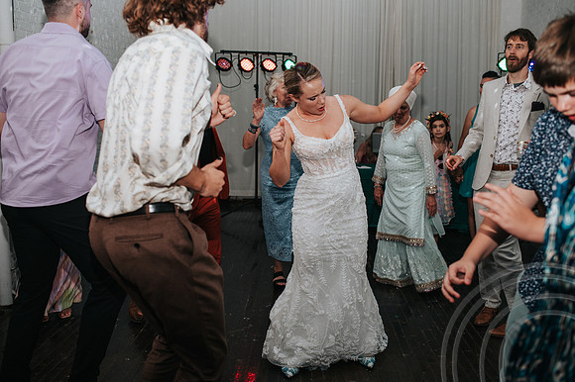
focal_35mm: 35
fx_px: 559
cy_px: 191
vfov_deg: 37.8
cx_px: 288
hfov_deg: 54.5
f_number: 2.8
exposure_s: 1/200
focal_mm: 35
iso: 1000
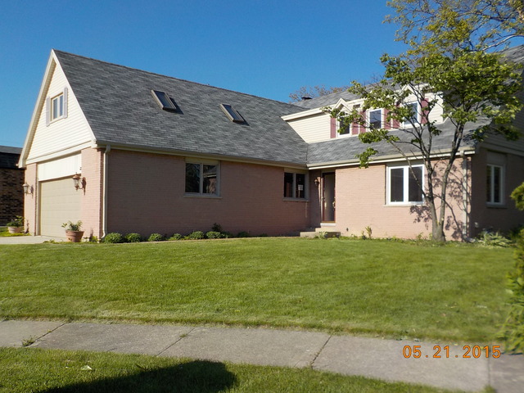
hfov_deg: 60.0
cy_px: 196
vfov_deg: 46.8
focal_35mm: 30
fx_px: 454
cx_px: 262
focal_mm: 4.1
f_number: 3.3
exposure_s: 1/1600
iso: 125
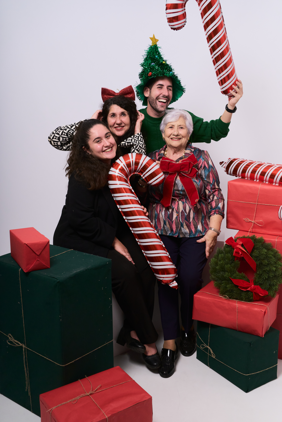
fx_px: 411
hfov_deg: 37.8
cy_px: 211
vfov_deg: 54.4
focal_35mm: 35
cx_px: 141
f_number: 6.3
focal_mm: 35
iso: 500
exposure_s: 1/250
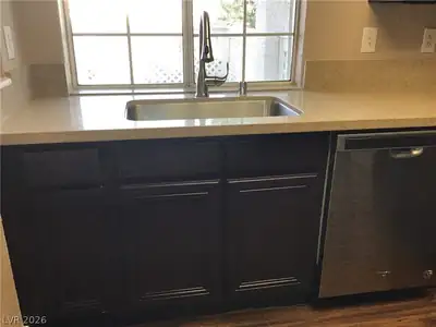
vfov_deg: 45.4
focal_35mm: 31
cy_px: 164
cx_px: 218
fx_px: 390
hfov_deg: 58.4
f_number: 2.4
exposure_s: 1/30
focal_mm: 3.3
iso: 32
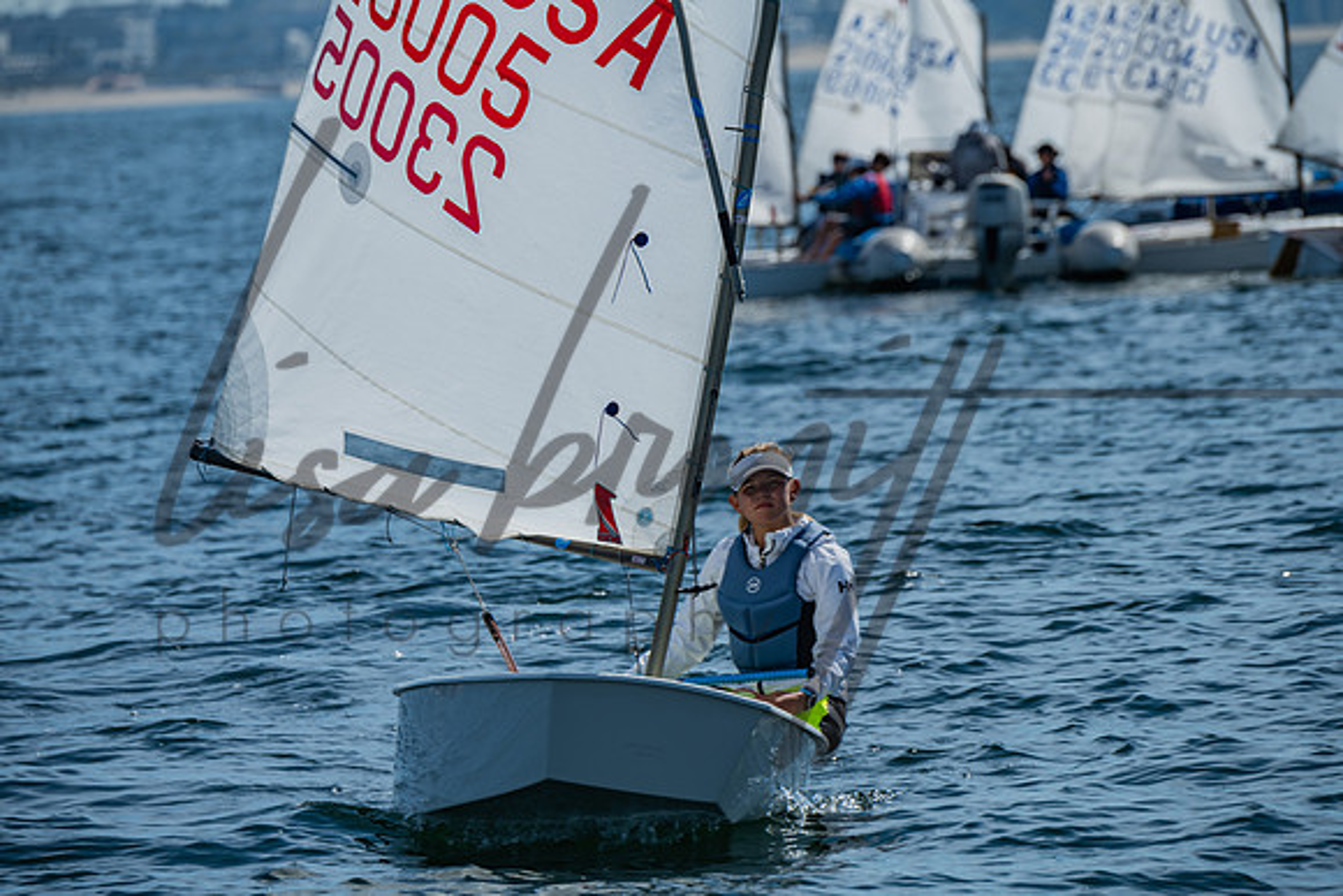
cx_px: 672
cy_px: 448
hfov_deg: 5.7
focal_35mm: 360
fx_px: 13433
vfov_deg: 3.8
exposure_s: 1/500
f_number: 8
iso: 100
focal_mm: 360
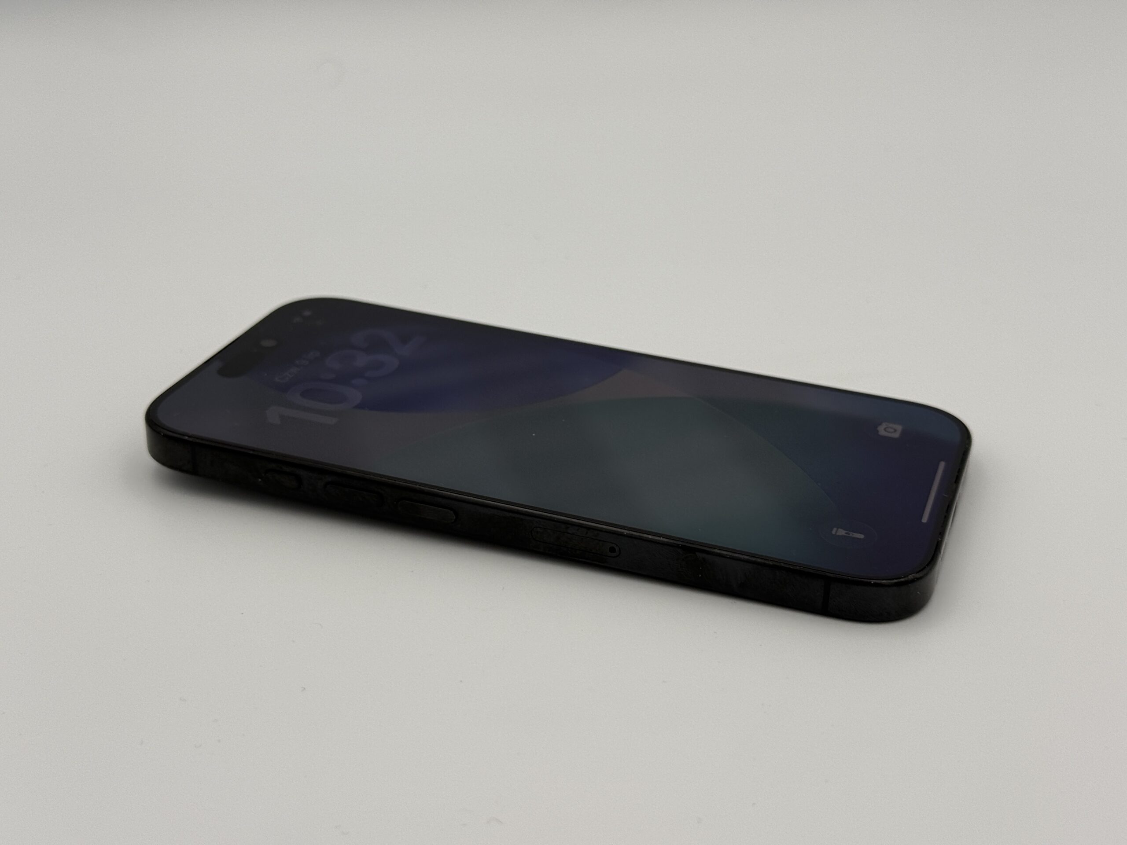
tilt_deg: -25.6
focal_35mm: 48
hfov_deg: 39.7
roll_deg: -0.6
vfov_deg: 30.3
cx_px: 564
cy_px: 422
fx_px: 1563
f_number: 1.78
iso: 64
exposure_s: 1/1070
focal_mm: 6.76
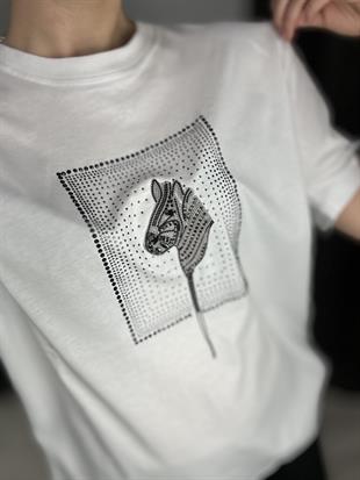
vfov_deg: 59.9
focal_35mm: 30
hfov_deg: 46.8
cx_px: 180
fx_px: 416
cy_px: 240
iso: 32
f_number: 1.9
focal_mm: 2.69
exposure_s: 1/100
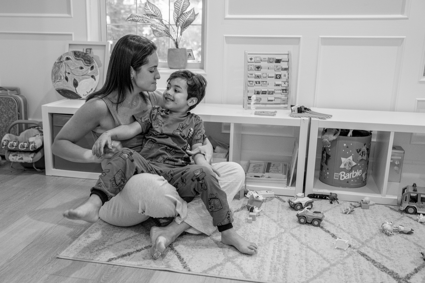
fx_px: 401
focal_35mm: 34
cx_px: 212
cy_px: 142
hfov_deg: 55.8
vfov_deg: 38.9
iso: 1250
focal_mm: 34
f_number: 2.8
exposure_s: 1/125
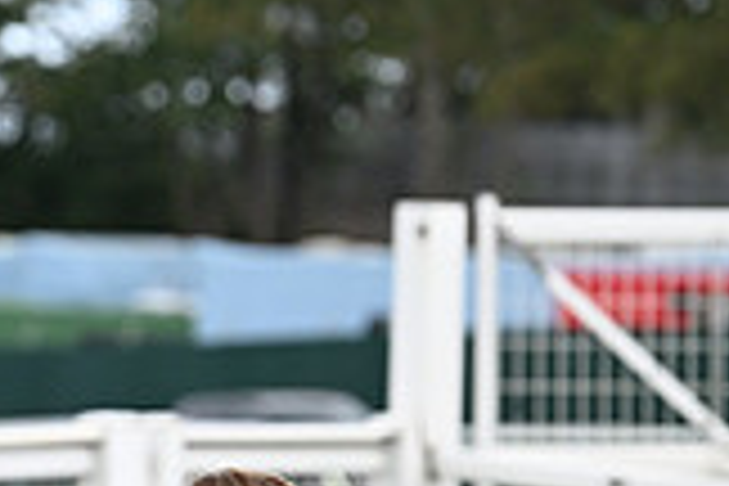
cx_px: -446
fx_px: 14538
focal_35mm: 718
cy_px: 785
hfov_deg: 2.9
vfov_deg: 1.9
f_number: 4.5
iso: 800
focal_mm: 200
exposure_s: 1/1250
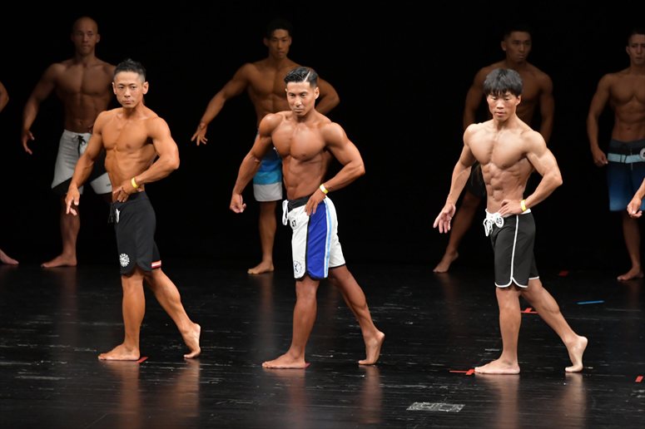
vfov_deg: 5.7
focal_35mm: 240
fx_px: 4298
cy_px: 214
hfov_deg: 8.6
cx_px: 322
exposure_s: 1/400
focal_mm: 160
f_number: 5.6
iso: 3200
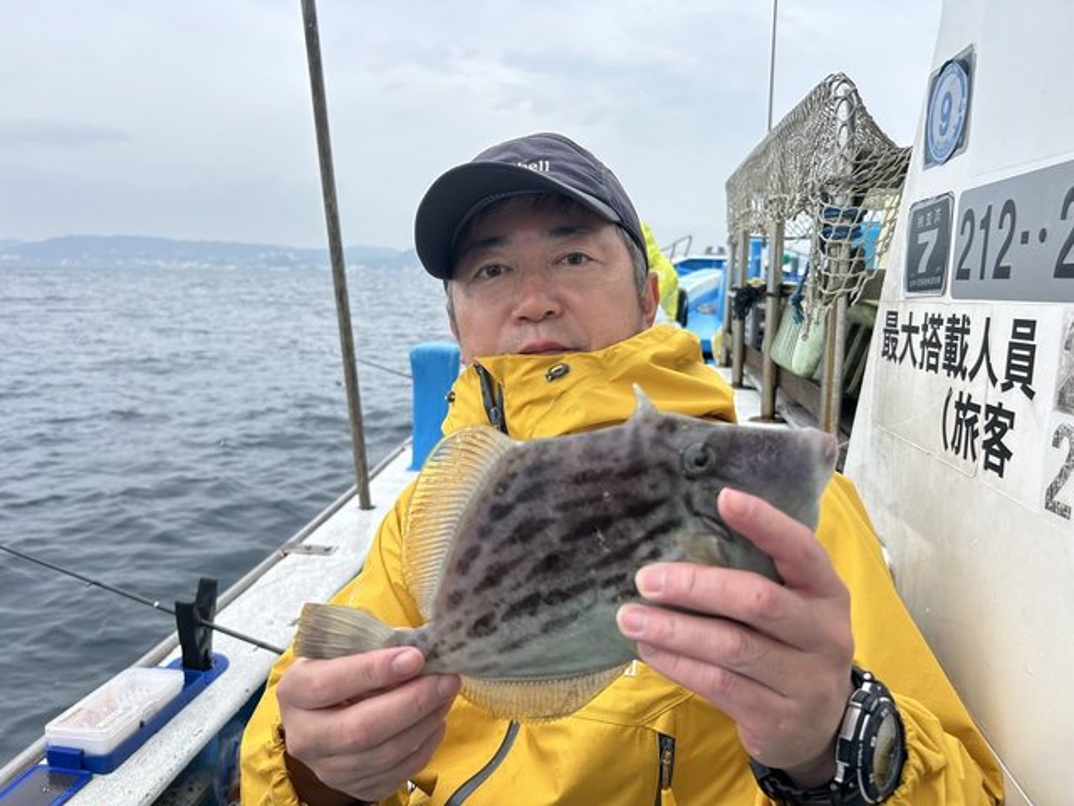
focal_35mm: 26
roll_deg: -2.0
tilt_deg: -8.7
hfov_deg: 67.3
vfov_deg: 53.1
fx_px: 807
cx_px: 537
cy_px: 403
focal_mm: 5.7
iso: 50
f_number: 1.5
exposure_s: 1/2045
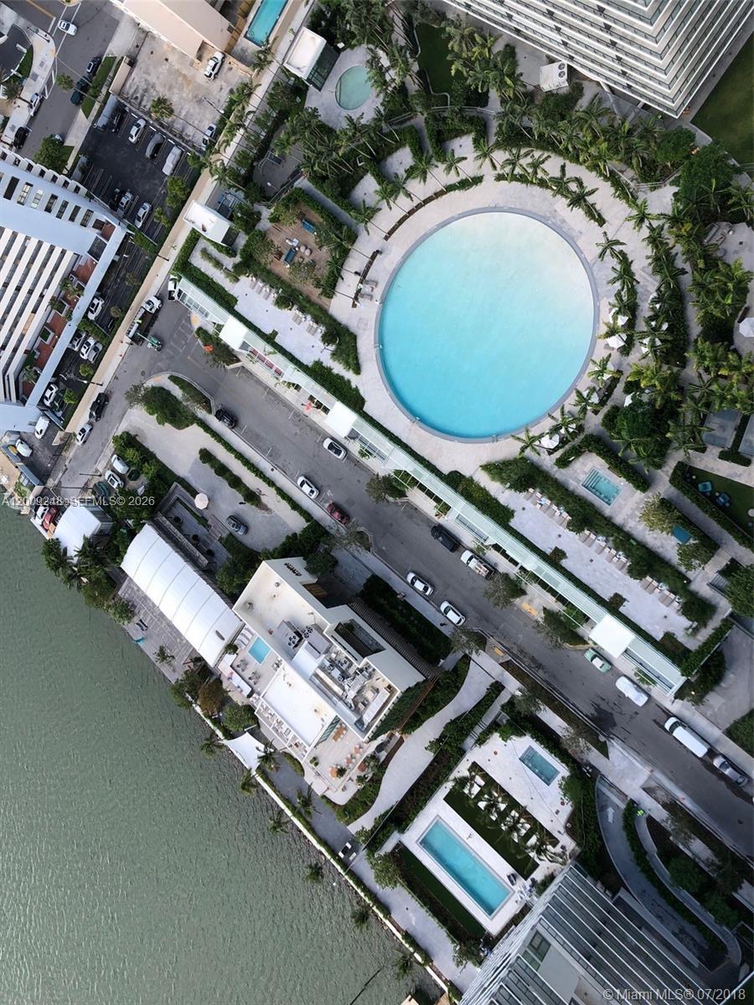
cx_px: 377
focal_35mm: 28
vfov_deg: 63.4
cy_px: 502
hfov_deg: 49.7
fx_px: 813
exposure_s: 1/390
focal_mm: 4
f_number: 1.8
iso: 20
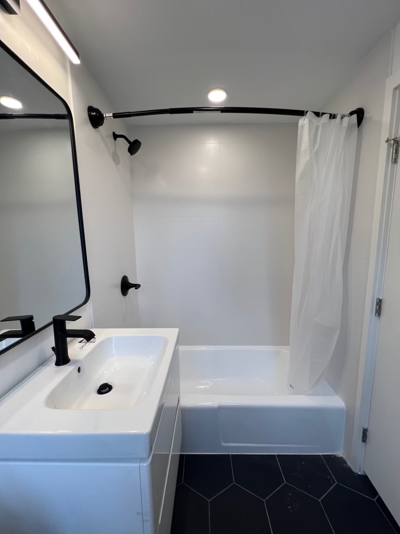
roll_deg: +1.5
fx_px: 200
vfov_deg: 106.2
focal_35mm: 13
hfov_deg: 89.9
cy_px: 267
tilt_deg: -8.3
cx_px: 200
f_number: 1.8
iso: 50
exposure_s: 1/120
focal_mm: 1.57
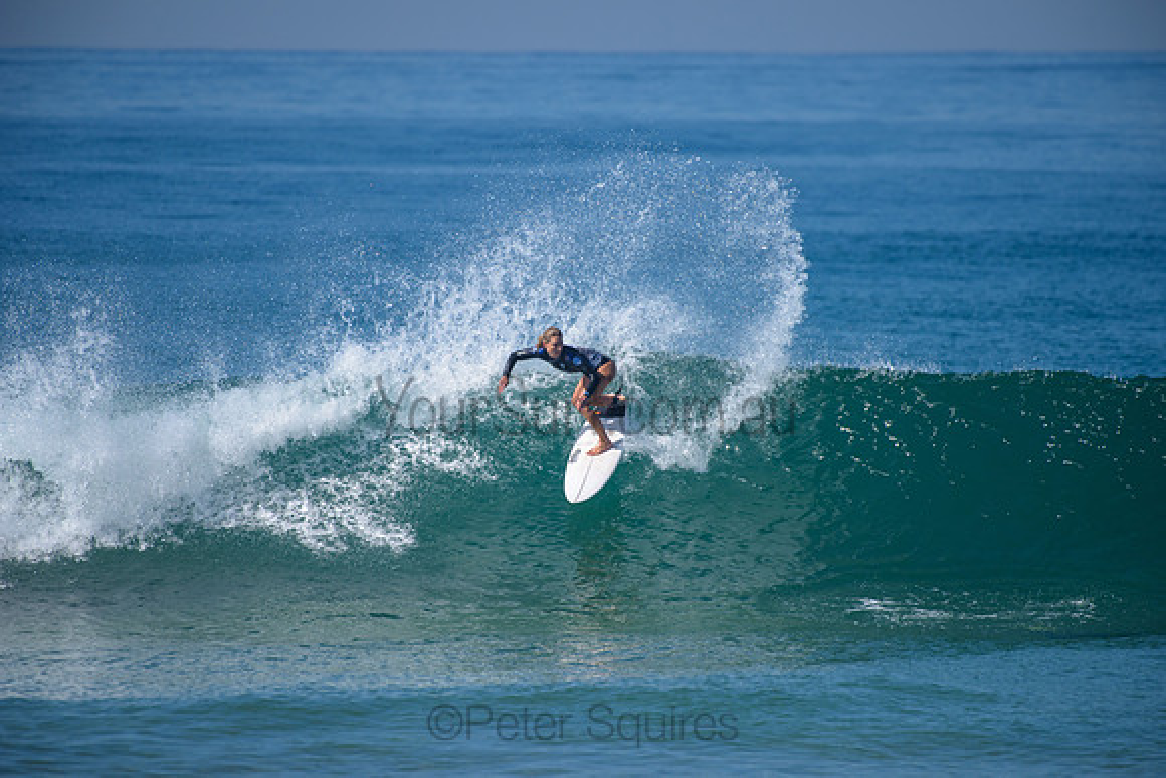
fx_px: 16197
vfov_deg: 2.8
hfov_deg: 4.1
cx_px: 583
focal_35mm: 500
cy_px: 389
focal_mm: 500
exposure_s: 1/2000
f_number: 5.6
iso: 180
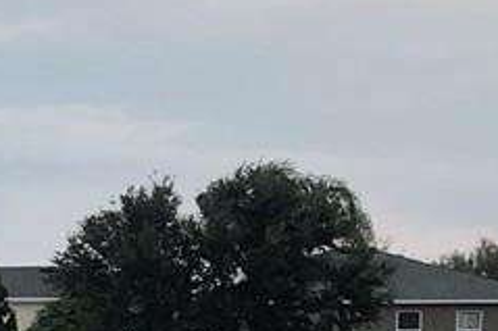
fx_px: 2696
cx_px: -846
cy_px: 608
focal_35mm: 195
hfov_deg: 9.1
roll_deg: -0.5
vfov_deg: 6.8
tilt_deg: -3.9
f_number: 1.8
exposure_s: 1/320
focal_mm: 3.99
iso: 20
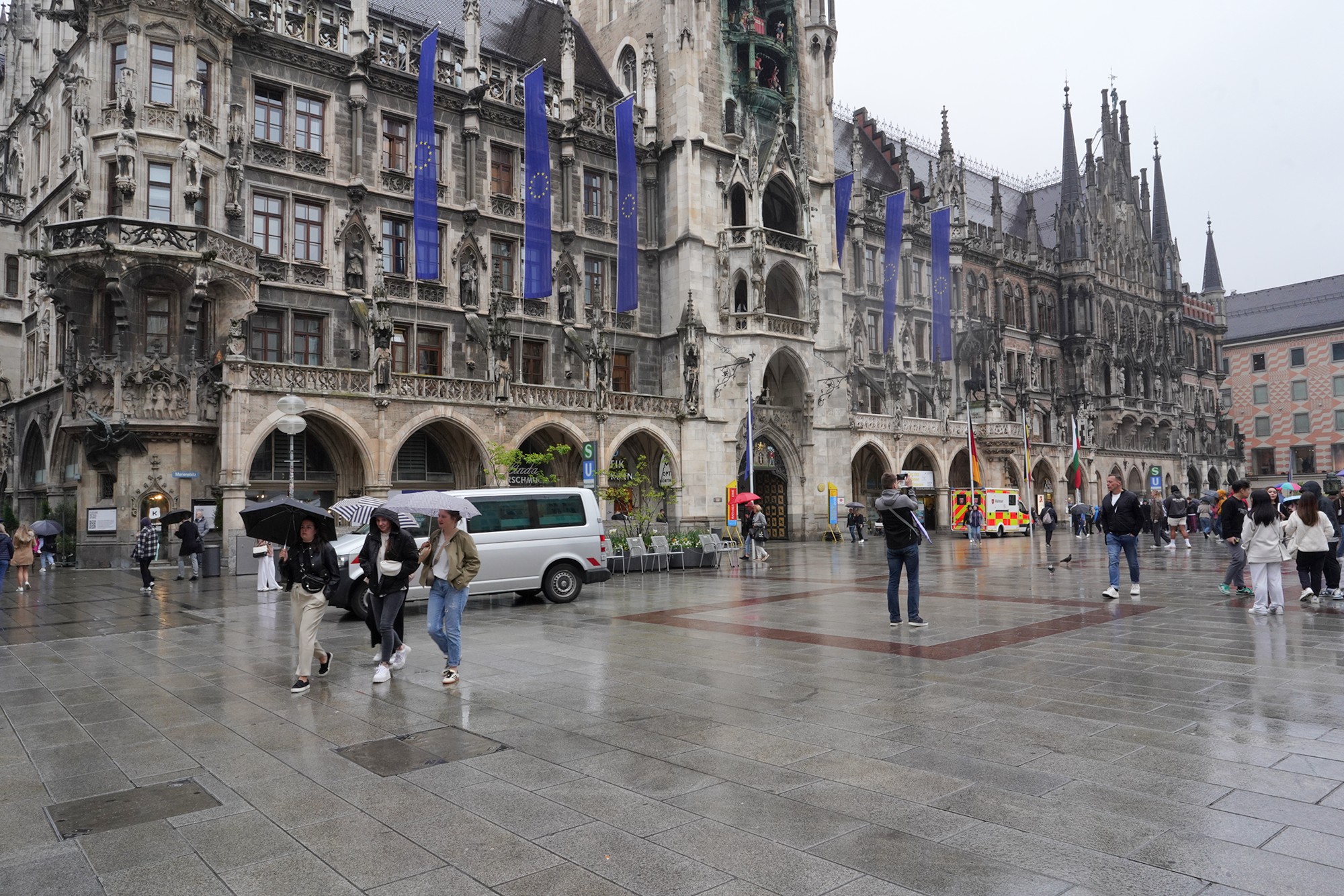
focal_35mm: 24
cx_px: 672
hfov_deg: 73.7
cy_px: 448
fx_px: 896
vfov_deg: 53.1
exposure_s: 1/100
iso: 800
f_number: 16
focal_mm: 24
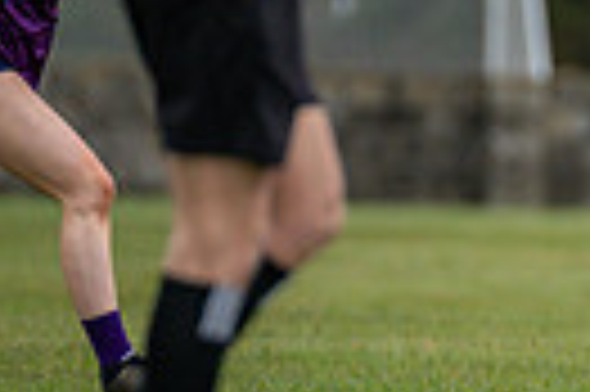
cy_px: 205
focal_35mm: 1330
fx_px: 21770
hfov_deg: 1.6
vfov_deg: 1.0
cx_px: 1009
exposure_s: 1/1000
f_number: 2.8
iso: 450
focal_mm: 300
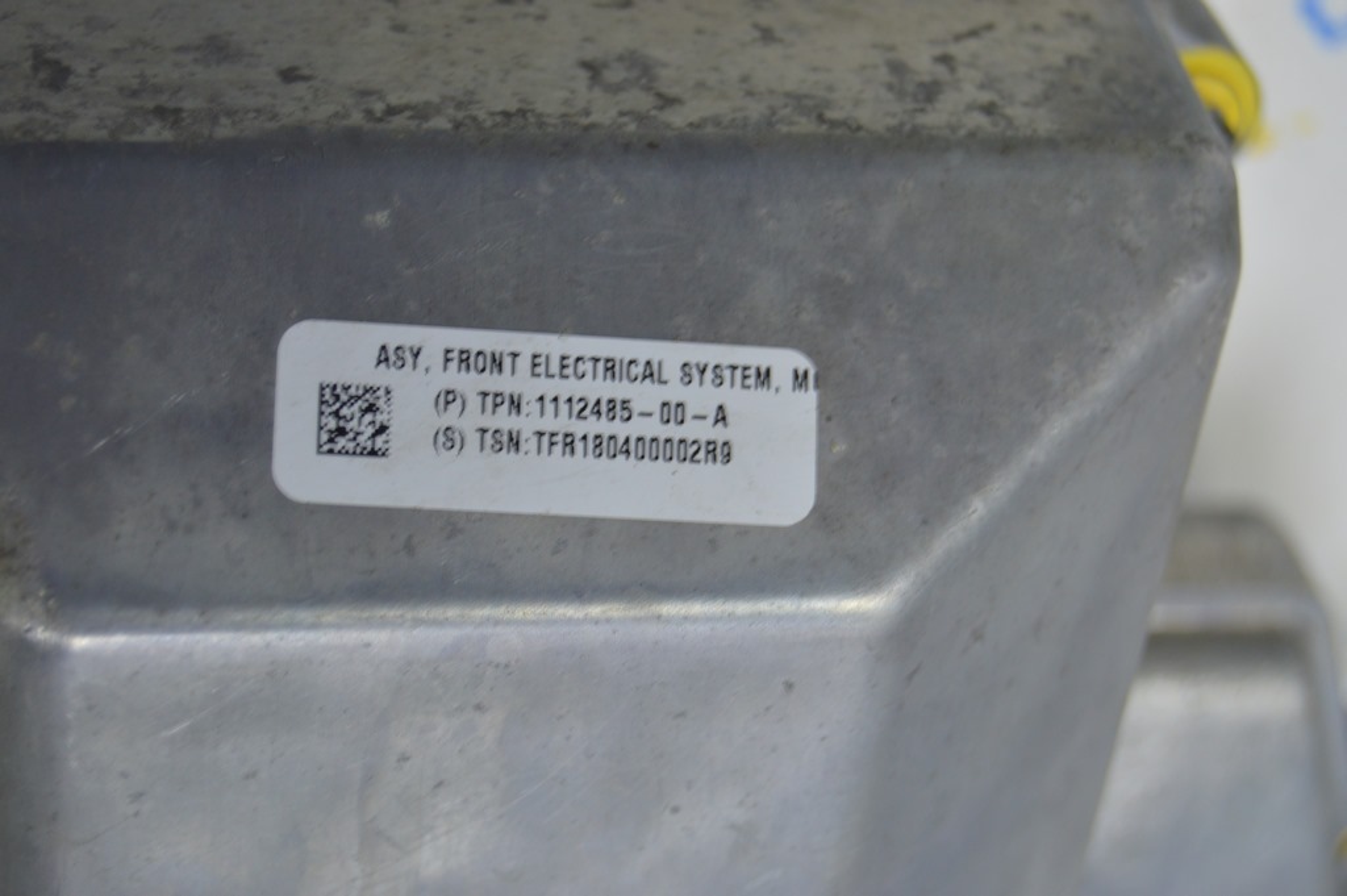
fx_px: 3084
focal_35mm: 82
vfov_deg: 16.5
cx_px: 674
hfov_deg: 24.6
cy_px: 448
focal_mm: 55
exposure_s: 1/20
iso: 400
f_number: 5.6
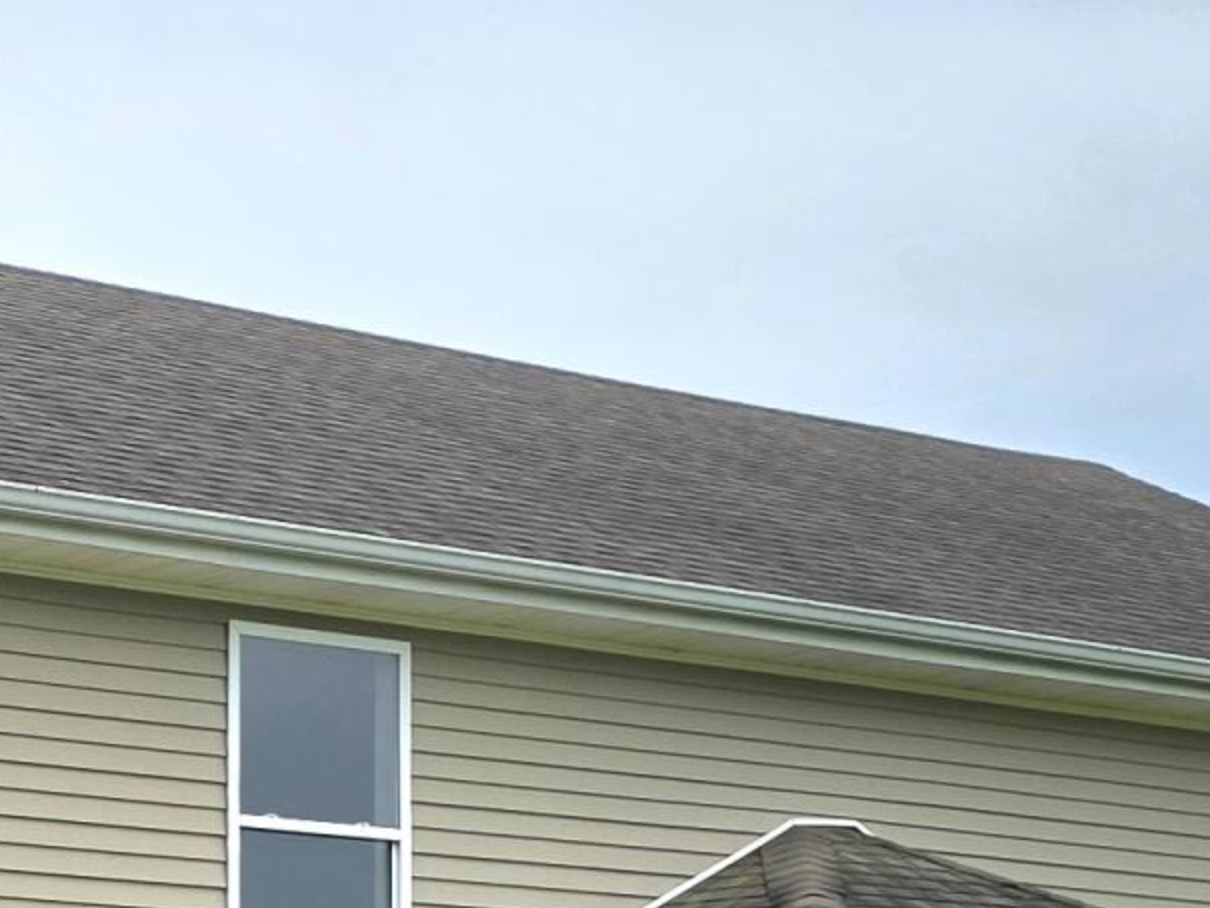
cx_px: -70
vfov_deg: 12.7
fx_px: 3986
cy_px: 1068
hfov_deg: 16.8
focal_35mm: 114
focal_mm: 6.3
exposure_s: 1/5000
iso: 80
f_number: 1.7
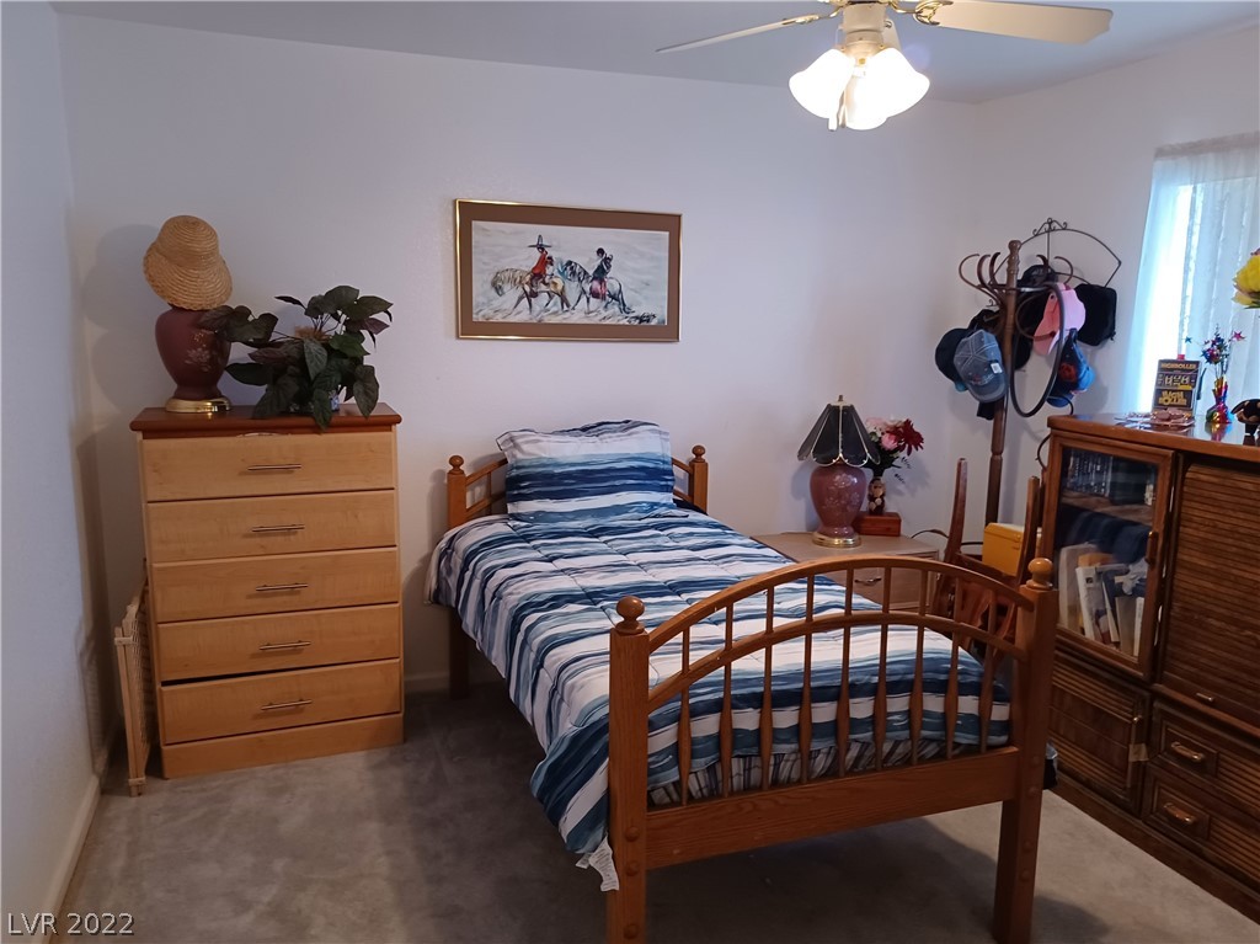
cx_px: 630
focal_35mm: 25
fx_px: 910
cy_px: 472
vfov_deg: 54.8
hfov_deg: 69.4
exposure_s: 1/30
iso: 400
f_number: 1.8
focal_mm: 4.6
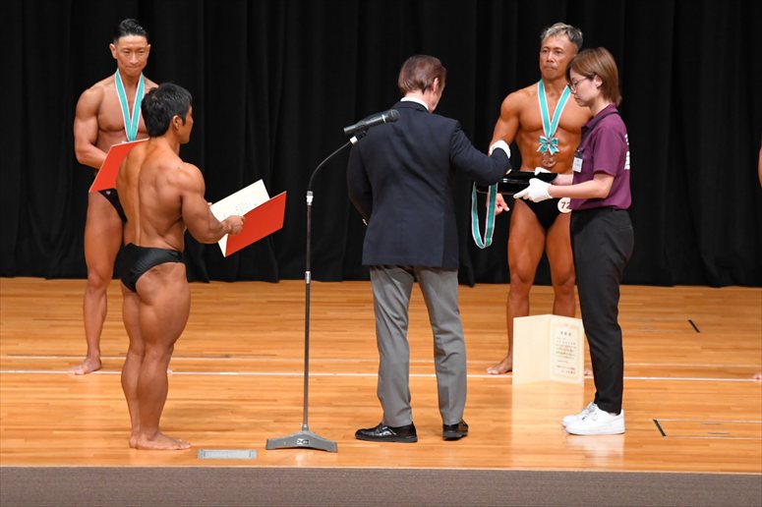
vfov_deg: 6.1
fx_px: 4760
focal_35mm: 225
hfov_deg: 9.2
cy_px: 254
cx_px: 381
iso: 4000
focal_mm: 150
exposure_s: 1/400
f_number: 5.6
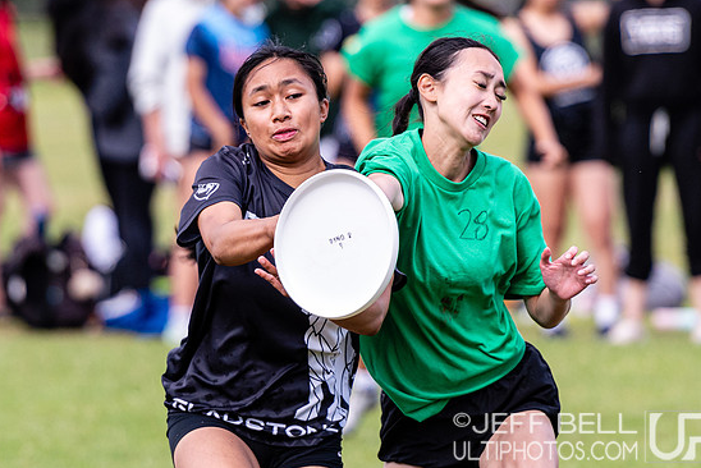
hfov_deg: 4.1
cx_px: 370
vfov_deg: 2.7
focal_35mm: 501
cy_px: 208
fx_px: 9760
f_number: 3.2
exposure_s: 1/2000
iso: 400
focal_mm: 200
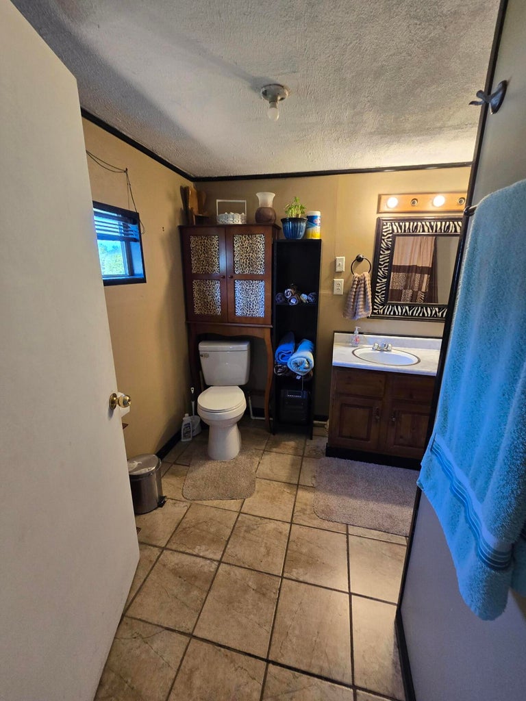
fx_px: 263
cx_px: 263
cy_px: 350
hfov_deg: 89.9
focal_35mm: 13
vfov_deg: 106.2
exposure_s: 1/60
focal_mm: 2.2
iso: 200
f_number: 2.2
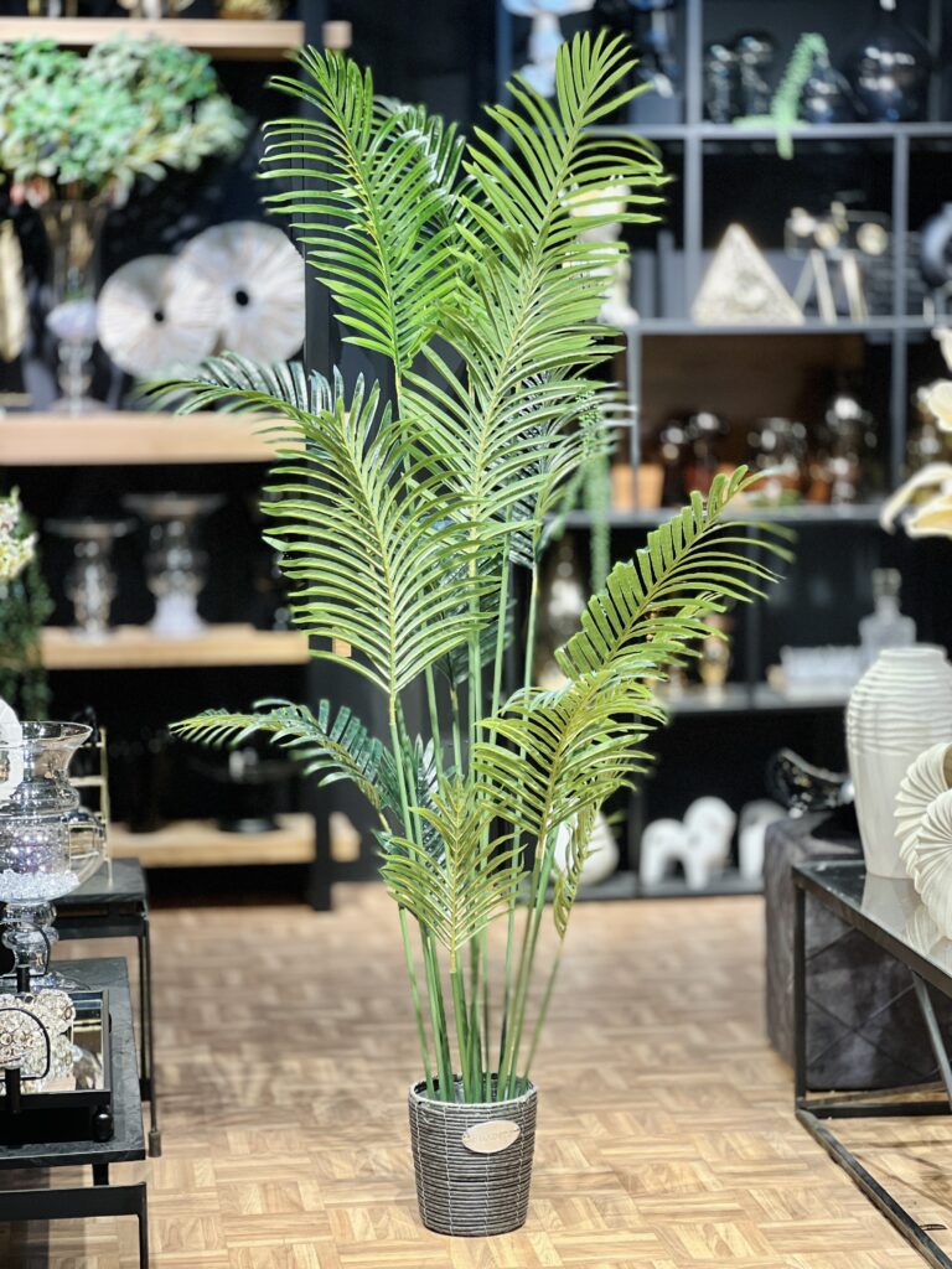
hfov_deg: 19.1
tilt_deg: -3.9
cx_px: 476
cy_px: 634
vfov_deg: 25.3
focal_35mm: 77
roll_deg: +1.5
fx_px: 2824
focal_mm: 9
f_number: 2.8
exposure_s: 1/33
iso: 160
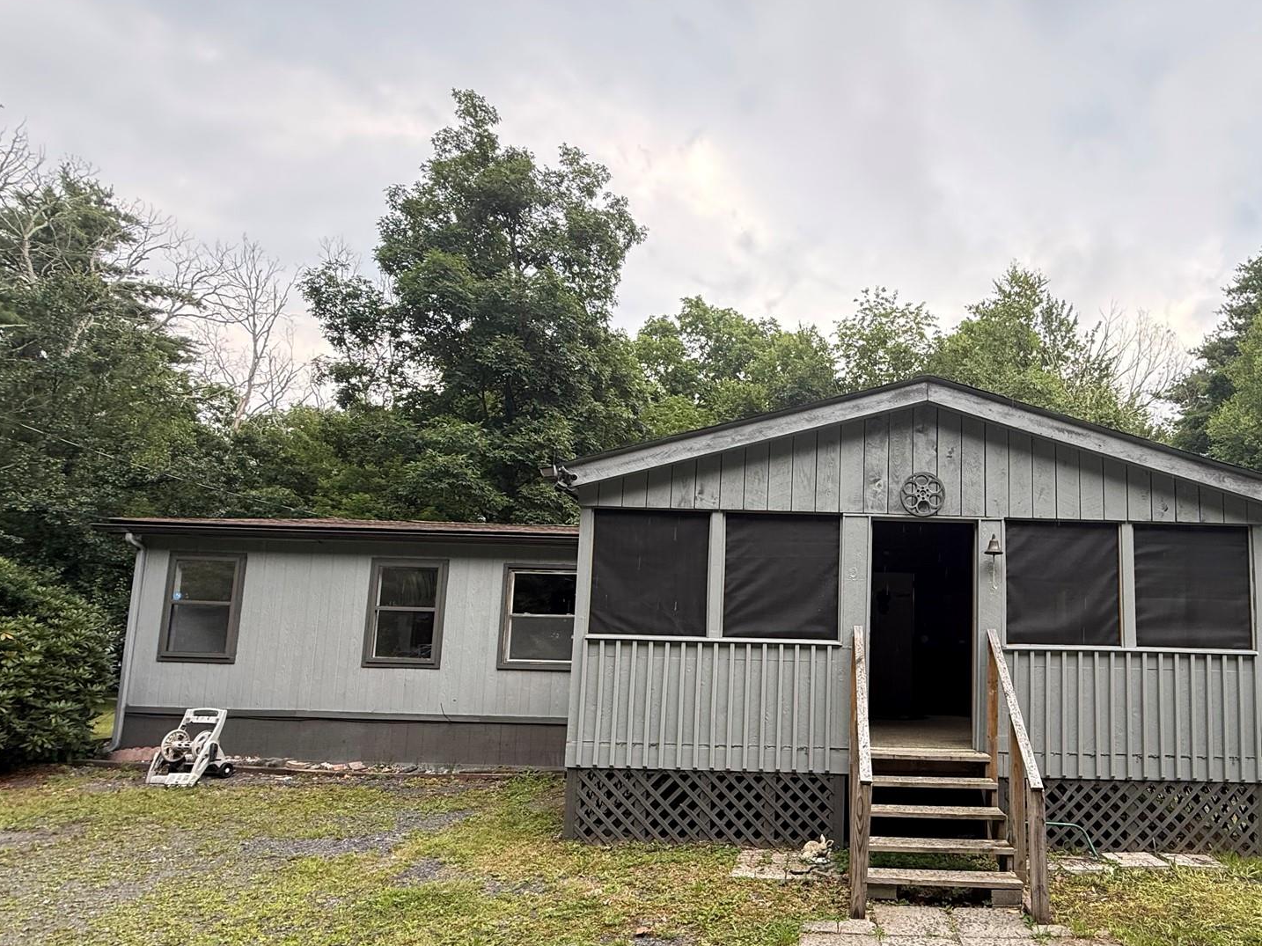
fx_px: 729
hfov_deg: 79.1
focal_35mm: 20
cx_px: 840
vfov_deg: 65.2
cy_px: 581
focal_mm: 2.22
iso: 64
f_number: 2.2
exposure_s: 1/183
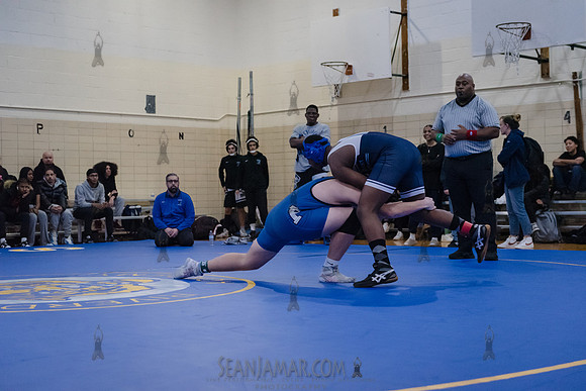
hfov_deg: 33.4
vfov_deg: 22.6
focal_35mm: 60
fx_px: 977
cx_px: 293
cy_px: 196
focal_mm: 60
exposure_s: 1/400
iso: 8000
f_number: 3.2
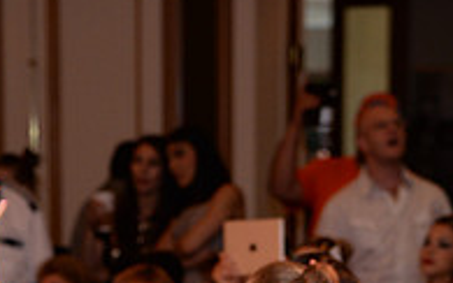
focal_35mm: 363
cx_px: 157
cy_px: 619
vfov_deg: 3.6
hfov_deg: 5.8
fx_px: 4483
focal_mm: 120
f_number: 5
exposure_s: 1/200
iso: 1250
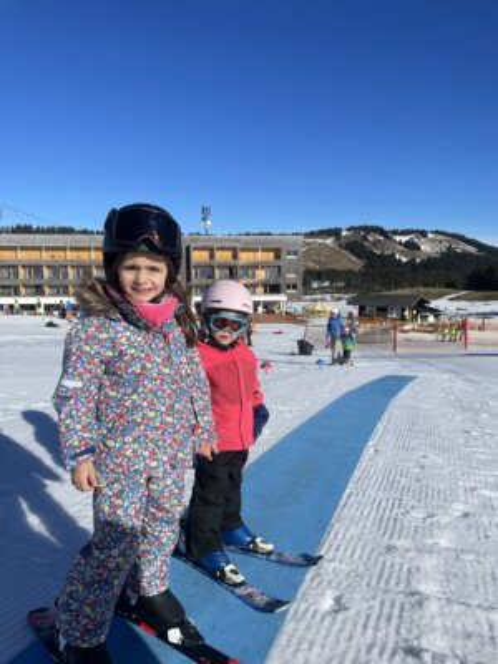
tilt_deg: -5.8
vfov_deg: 67.3
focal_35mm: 26
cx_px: 249
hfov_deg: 53.1
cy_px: 332
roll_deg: -2.1
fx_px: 499
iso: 32
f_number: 1.6
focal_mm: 4.2
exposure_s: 1/6135
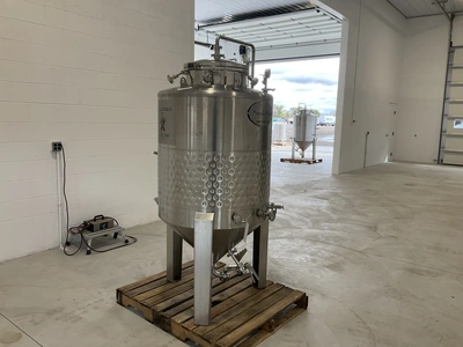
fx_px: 388
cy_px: 174
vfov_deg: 48.2
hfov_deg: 61.7
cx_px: 232
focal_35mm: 29
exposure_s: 1/127
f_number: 1.8
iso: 32
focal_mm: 3
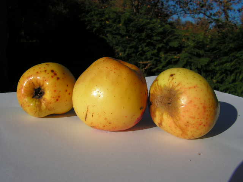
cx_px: 122
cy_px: 91
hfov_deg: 51.4
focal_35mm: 36
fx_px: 253
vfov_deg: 39.7
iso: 64
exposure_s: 1/1250
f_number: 4.8
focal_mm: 6
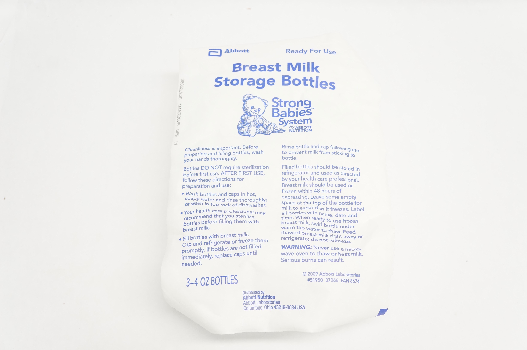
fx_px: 680
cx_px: 264
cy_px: 175
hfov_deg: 42.4
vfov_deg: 28.9
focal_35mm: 46
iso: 800
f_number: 6.3
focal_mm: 31
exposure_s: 1/60
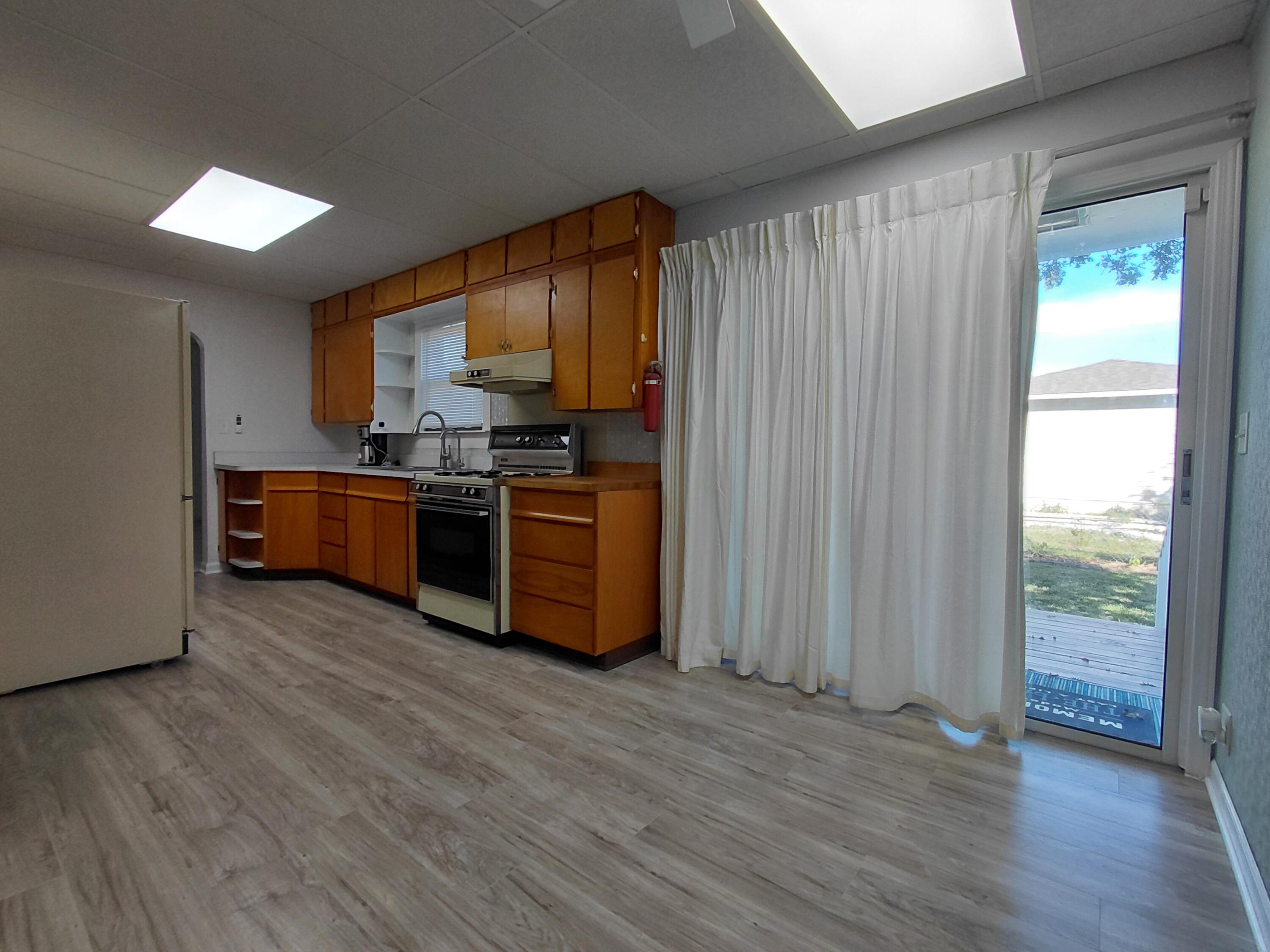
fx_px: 587
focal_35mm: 16
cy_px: 476
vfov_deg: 78.1
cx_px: 635
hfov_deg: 94.5
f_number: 2.2
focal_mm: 1.64
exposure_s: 1/120
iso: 40
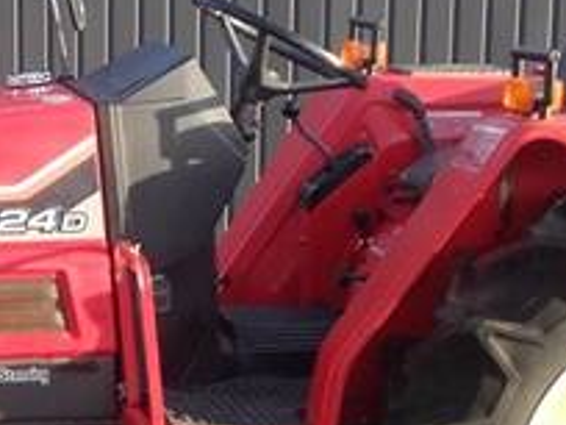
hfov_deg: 17.4
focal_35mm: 111
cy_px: 236
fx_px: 1815
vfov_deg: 13.3
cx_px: 25
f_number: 2.2
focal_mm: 3.31
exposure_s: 1/217
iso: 50
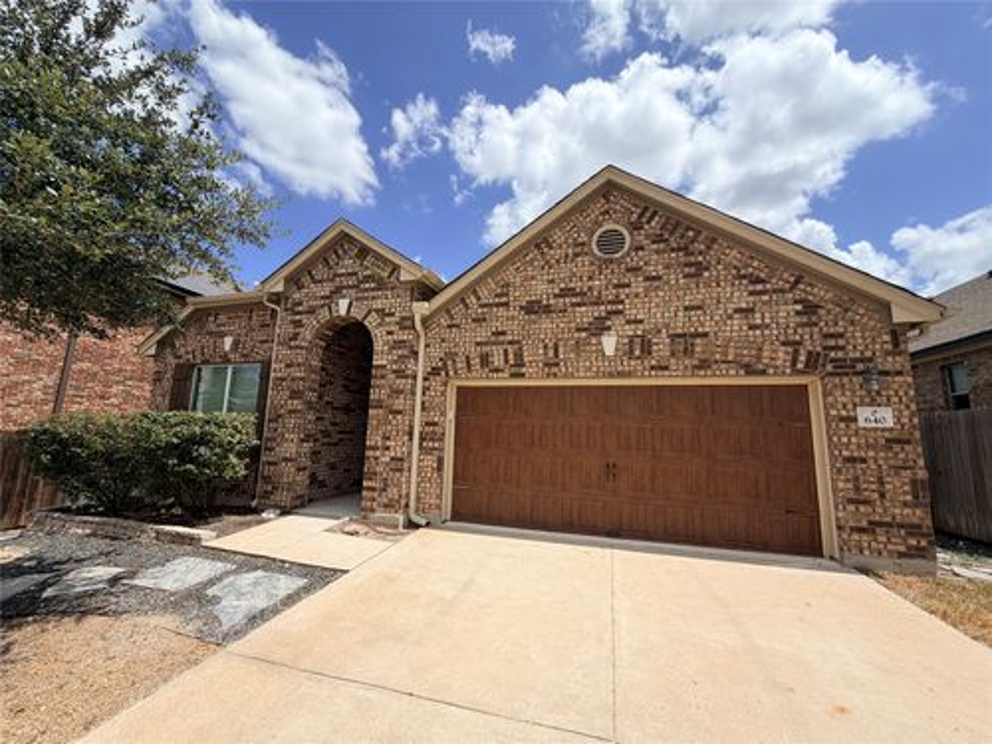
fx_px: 401
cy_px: 372
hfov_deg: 102.1
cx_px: 496
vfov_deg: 85.7
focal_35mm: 14
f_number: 2.2
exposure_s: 1/1339
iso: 20
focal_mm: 2.22
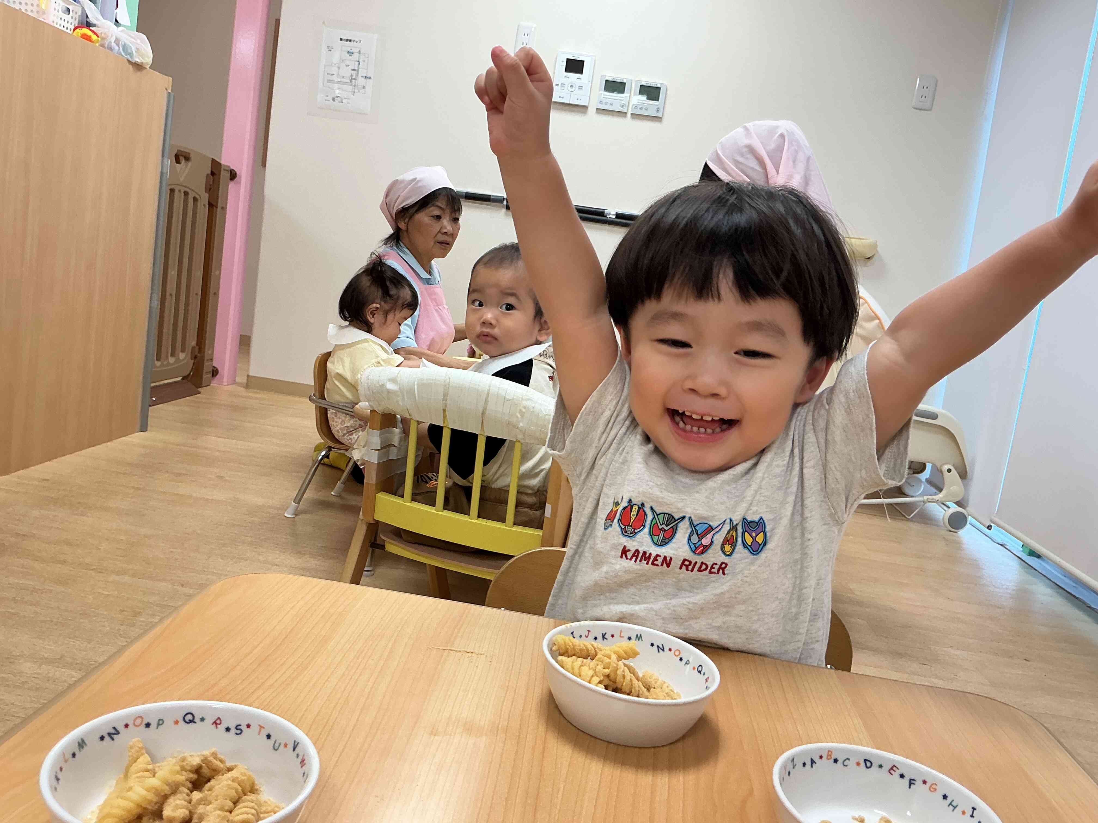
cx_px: 549
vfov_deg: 48.2
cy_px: 412
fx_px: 920
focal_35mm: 29
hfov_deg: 61.7
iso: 40
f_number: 1.8
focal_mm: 3
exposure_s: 1/120
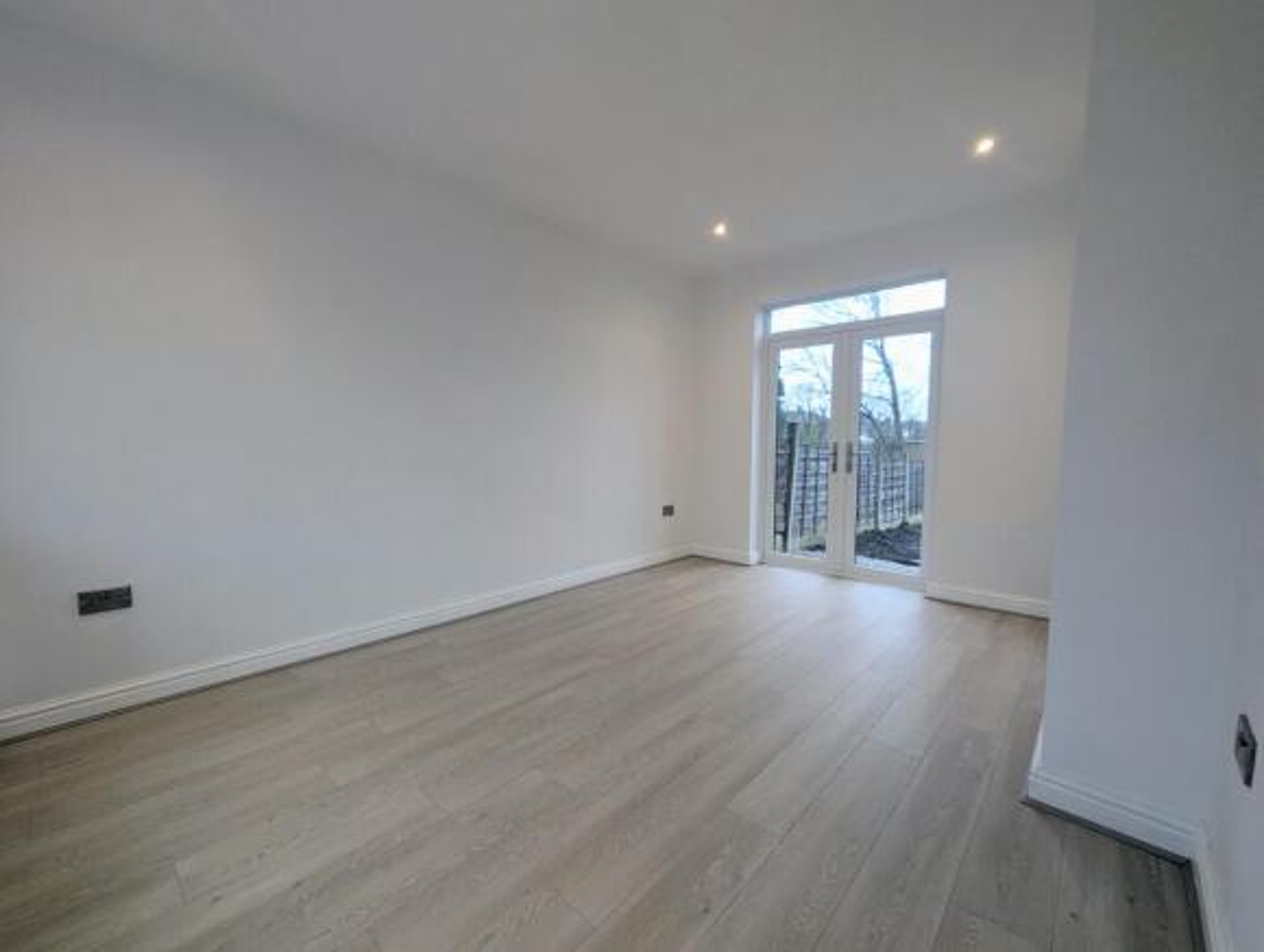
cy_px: 476
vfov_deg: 90.1
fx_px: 475
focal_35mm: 13
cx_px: 632
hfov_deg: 106.1
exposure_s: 1/50
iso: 60
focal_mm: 1.95
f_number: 2.2
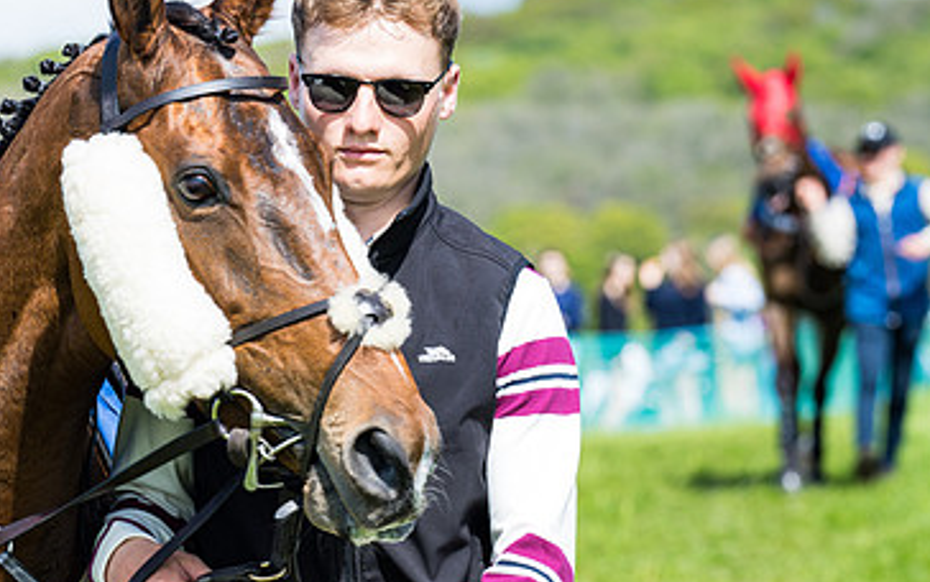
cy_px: 371
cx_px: 79
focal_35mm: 265
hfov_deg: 7.9
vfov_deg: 5.0
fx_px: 6721
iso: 50
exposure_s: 1/320
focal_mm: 135
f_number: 5
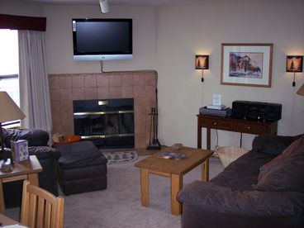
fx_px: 343
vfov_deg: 36.8
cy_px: 114
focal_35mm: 39
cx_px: 152
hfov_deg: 47.9
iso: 100
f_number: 2.8
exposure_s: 1/60
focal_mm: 8
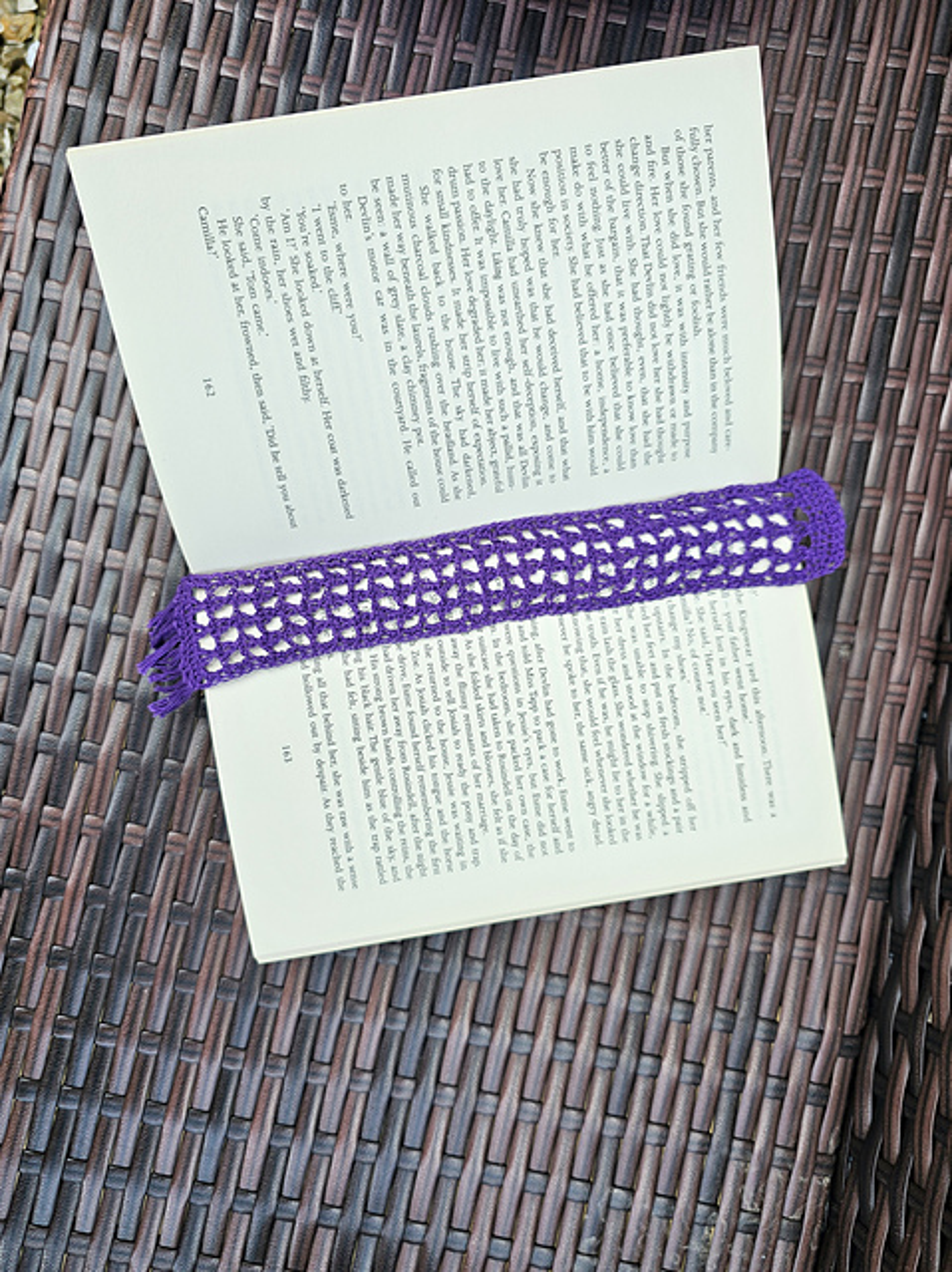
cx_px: 476
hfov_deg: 58.8
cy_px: 636
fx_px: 845
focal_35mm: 23
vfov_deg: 74.0
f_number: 1.7
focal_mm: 6.3
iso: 10
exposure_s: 1/222
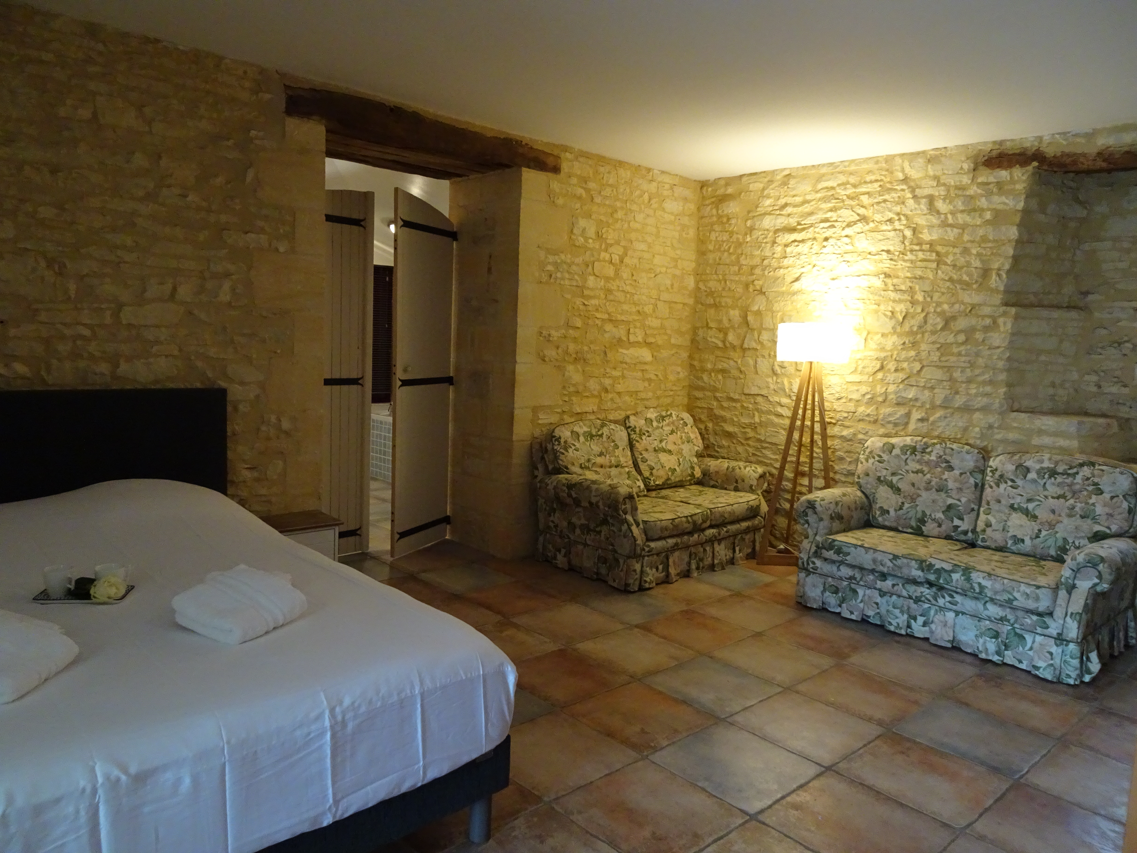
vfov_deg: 56.8
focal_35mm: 24
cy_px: 426
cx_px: 568
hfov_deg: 71.6
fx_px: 788
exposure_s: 1/30
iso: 640
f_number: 3.5
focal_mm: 4.1
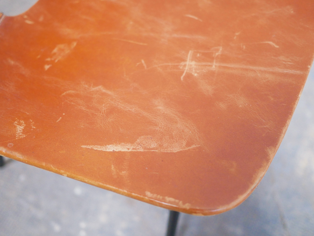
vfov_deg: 36.0
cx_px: 157
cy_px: 118
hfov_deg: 46.8
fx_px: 363
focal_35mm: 40
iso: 2000
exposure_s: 1/60
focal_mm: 20
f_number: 1.7
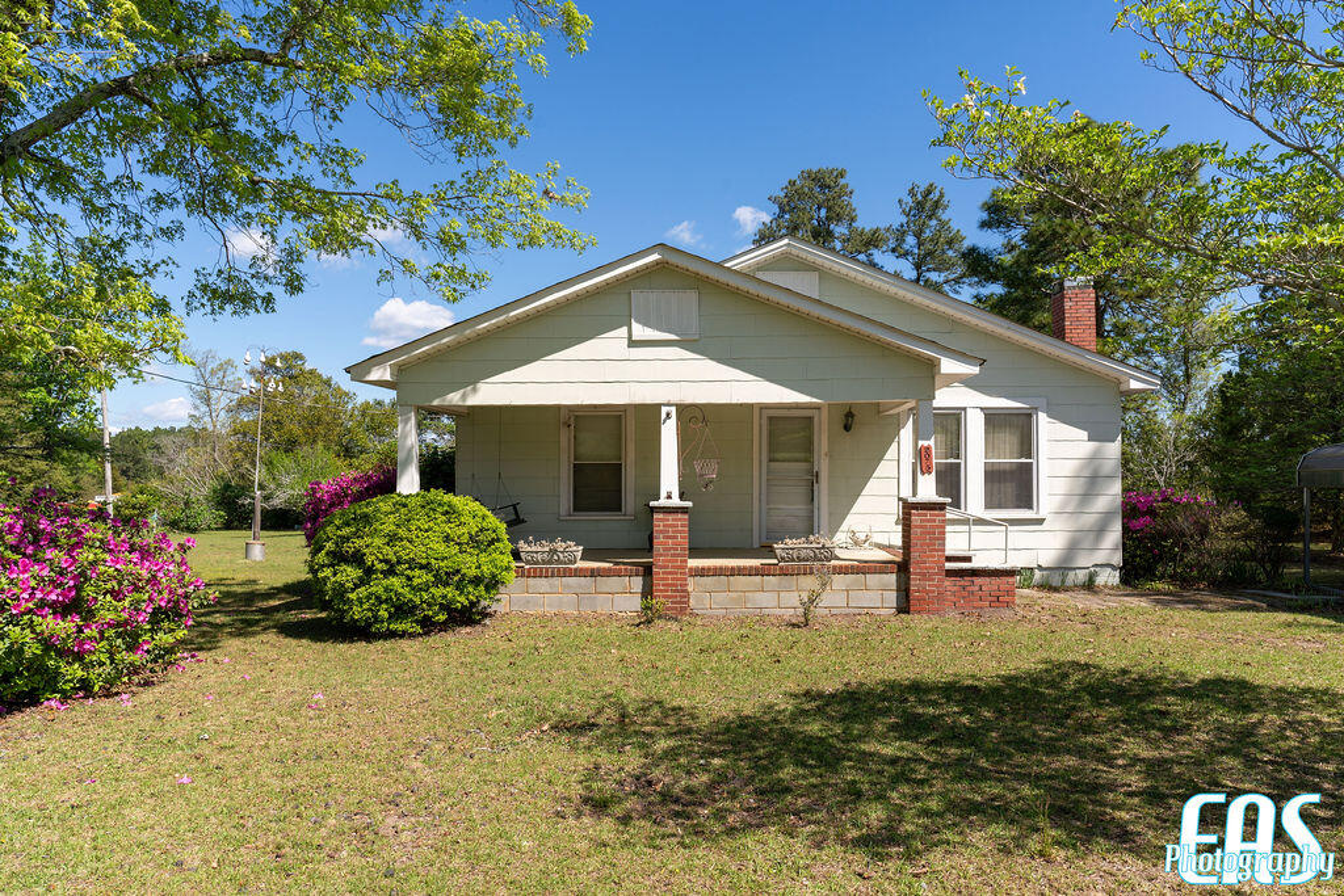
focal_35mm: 23
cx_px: 672
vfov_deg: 55.1
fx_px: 859
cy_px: 448
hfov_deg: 76.1
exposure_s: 1/250
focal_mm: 23
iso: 100
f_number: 9
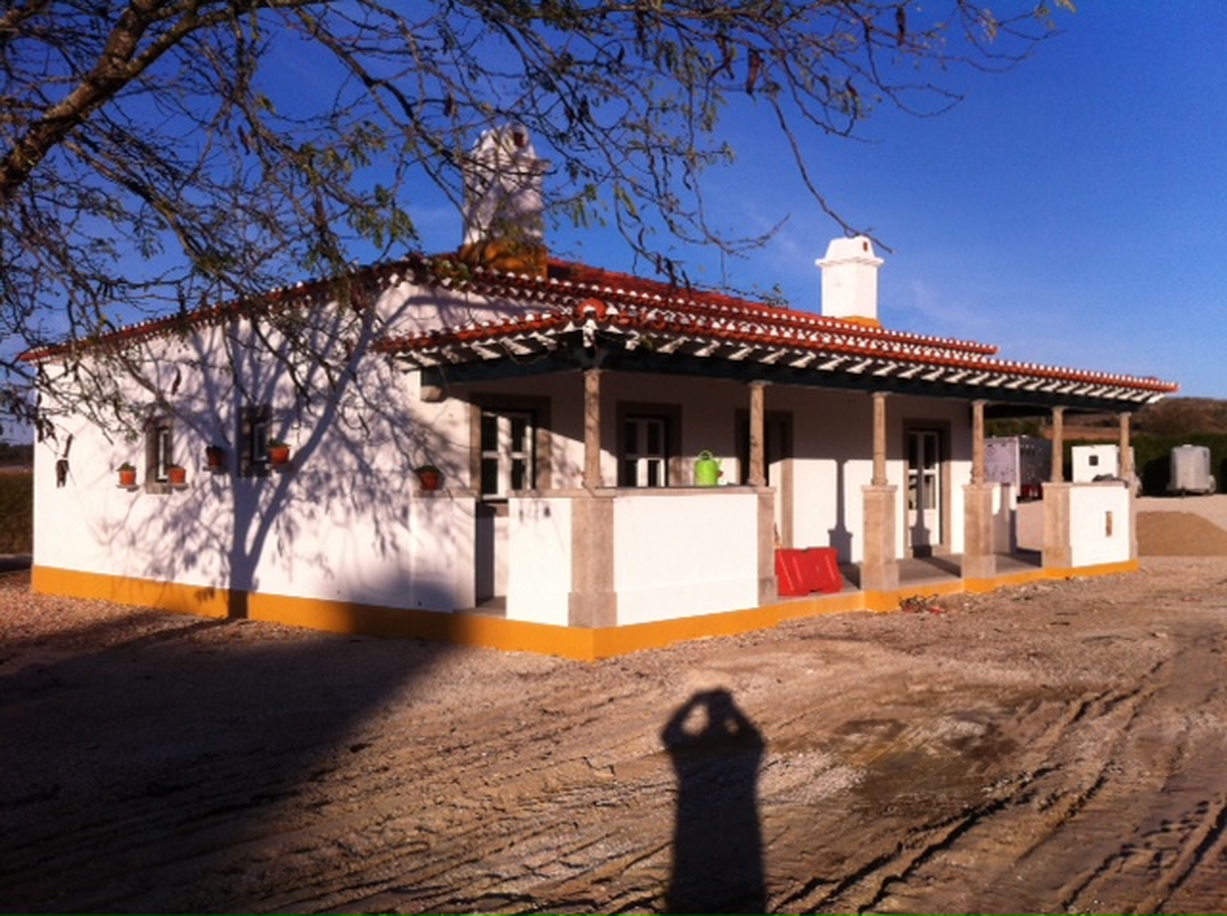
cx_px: 614
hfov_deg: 52.7
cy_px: 458
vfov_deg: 40.6
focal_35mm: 35
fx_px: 1239
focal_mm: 3.85
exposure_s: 1/2011
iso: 80
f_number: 2.8
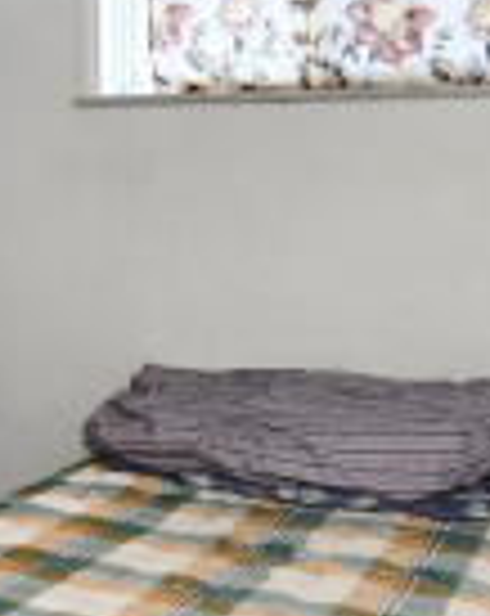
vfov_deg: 26.3
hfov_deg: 18.8
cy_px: 193
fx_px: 1310
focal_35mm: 72
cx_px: -238
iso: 640
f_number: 6.3
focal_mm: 14
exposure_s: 1/60
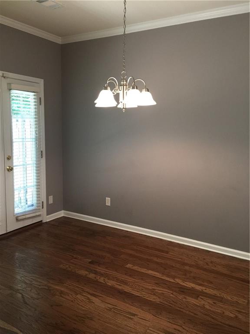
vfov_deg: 61.7
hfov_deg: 48.2
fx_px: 279
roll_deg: -1.6
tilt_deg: -7.4
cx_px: 125
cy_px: 167
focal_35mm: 29
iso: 50
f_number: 2.2
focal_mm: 4.15
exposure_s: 1/15
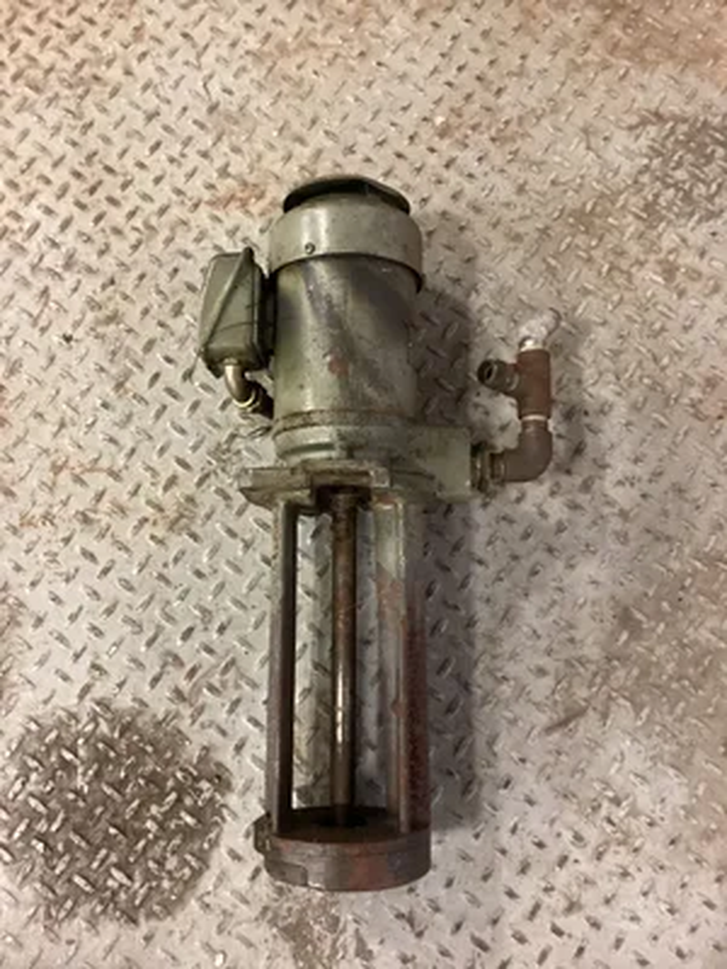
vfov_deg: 58.4
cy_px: 484
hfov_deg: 45.4
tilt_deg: -77.6
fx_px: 868
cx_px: 364
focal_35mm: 31
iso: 640
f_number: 2.4
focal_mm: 3.3
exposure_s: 1/30
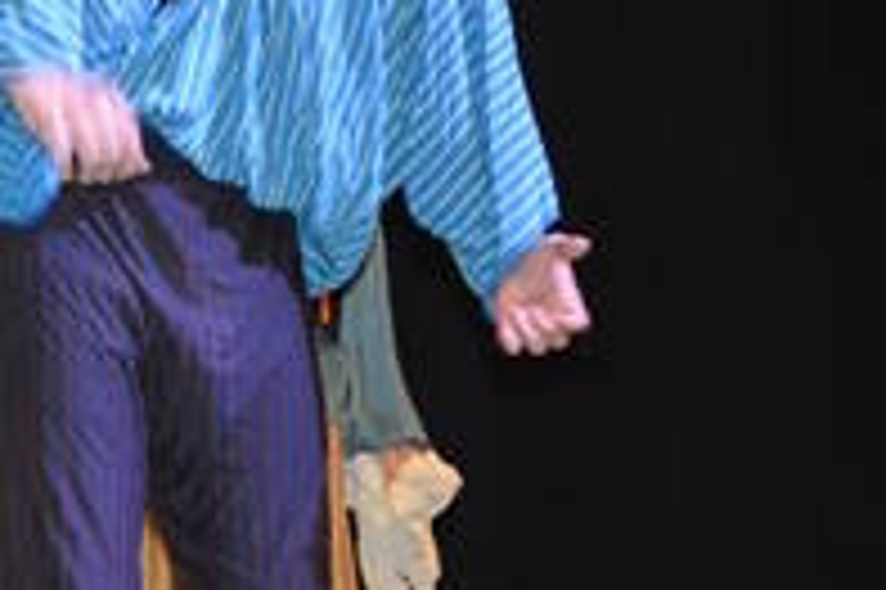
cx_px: -432
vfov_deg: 5.1
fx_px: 6581
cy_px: 275
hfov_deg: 7.6
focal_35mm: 268
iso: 3200
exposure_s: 1/60
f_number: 5.6
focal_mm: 55
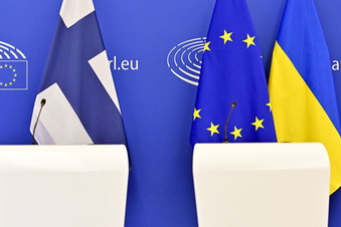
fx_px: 881
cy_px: 110
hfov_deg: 21.9
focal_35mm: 93
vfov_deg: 14.7
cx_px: 161
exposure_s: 1/640
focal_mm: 70
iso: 4000
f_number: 2.8
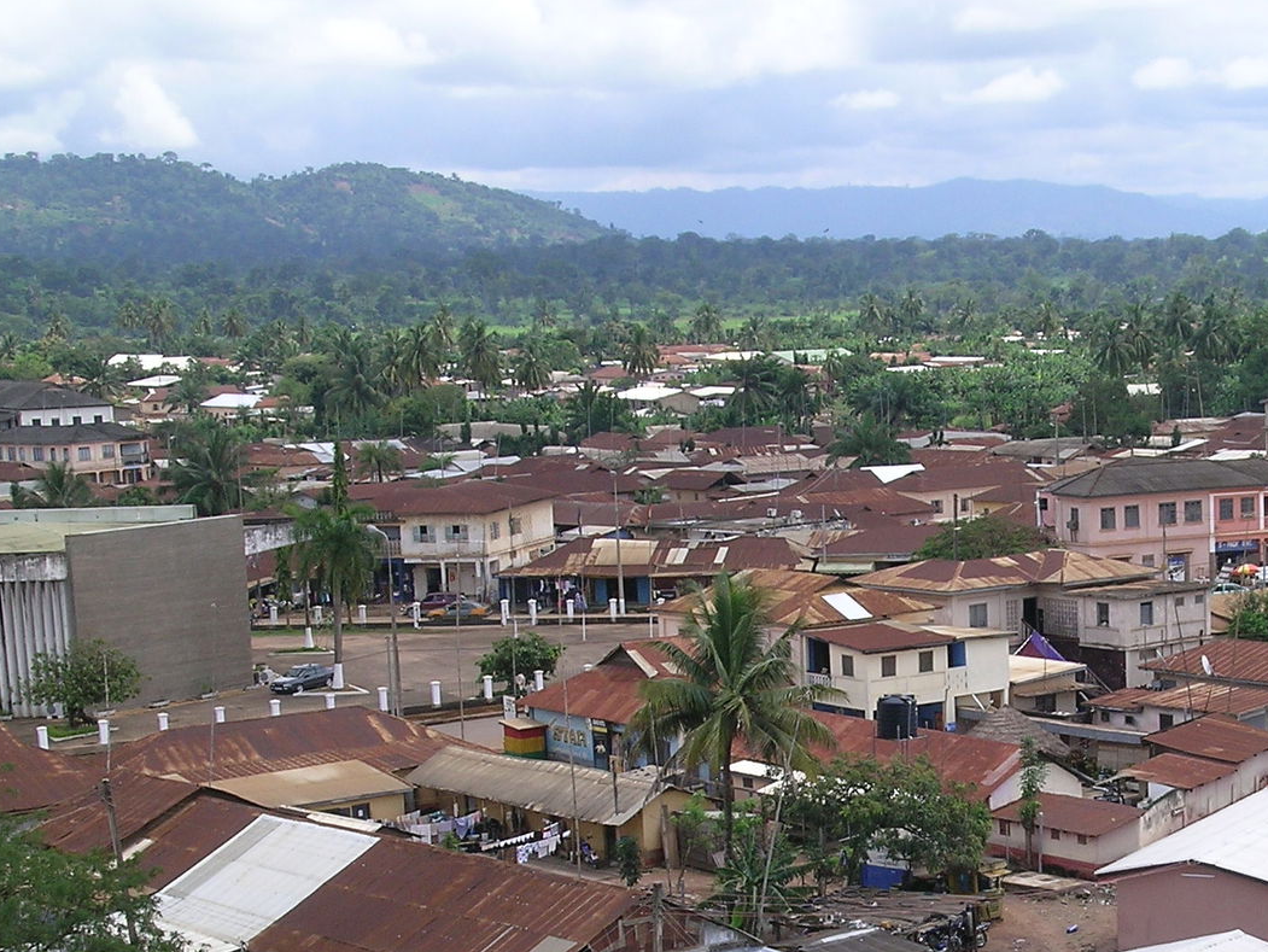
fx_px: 3078
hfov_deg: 23.0
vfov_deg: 17.4
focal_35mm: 84
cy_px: 808
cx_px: 974
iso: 50
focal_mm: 9.5
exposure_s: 1/208
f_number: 6.6
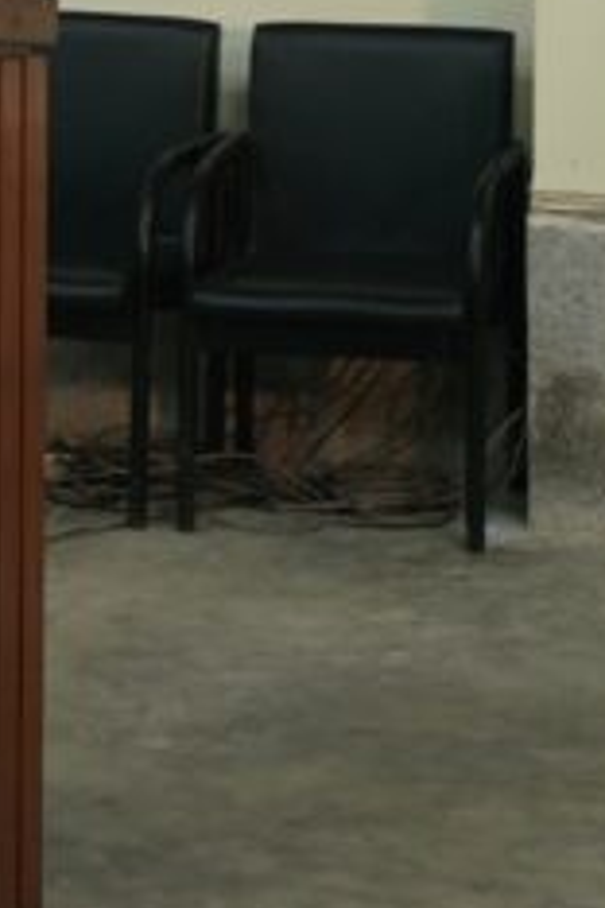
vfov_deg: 11.3
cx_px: -209
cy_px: -805
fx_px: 4209
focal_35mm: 167
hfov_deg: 8.1
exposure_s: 1/160
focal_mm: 23
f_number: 1.3
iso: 100
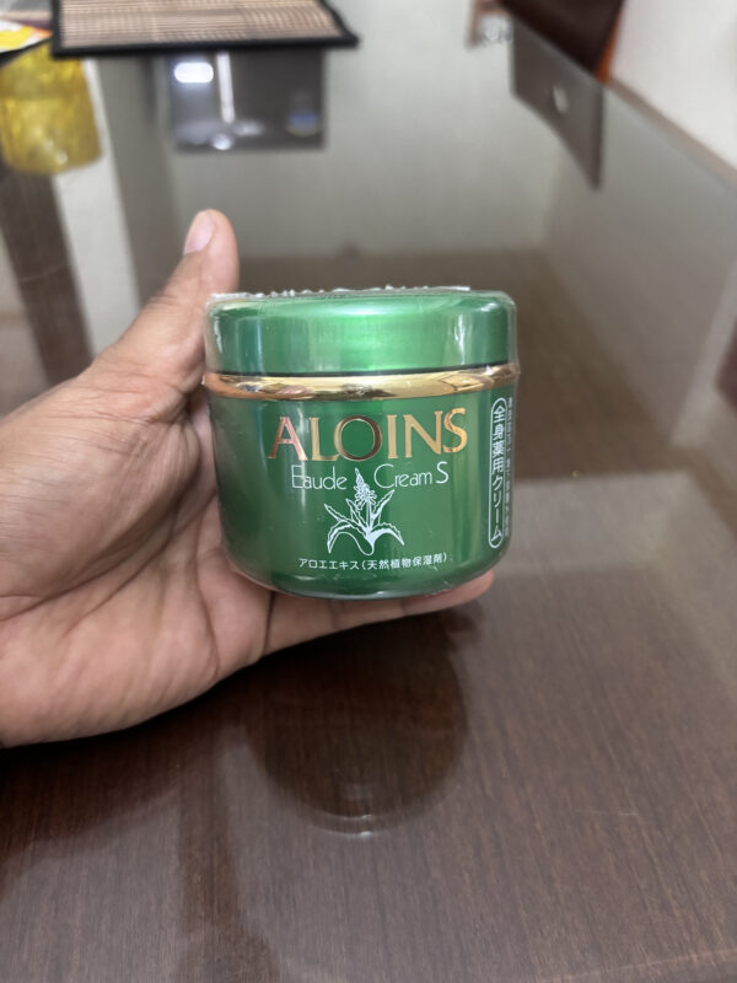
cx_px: 368
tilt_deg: -42.5
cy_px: 492
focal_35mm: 26
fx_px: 738
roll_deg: -2.9
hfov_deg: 53.1
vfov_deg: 67.3
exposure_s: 1/44
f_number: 1.6
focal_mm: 5.96
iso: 500
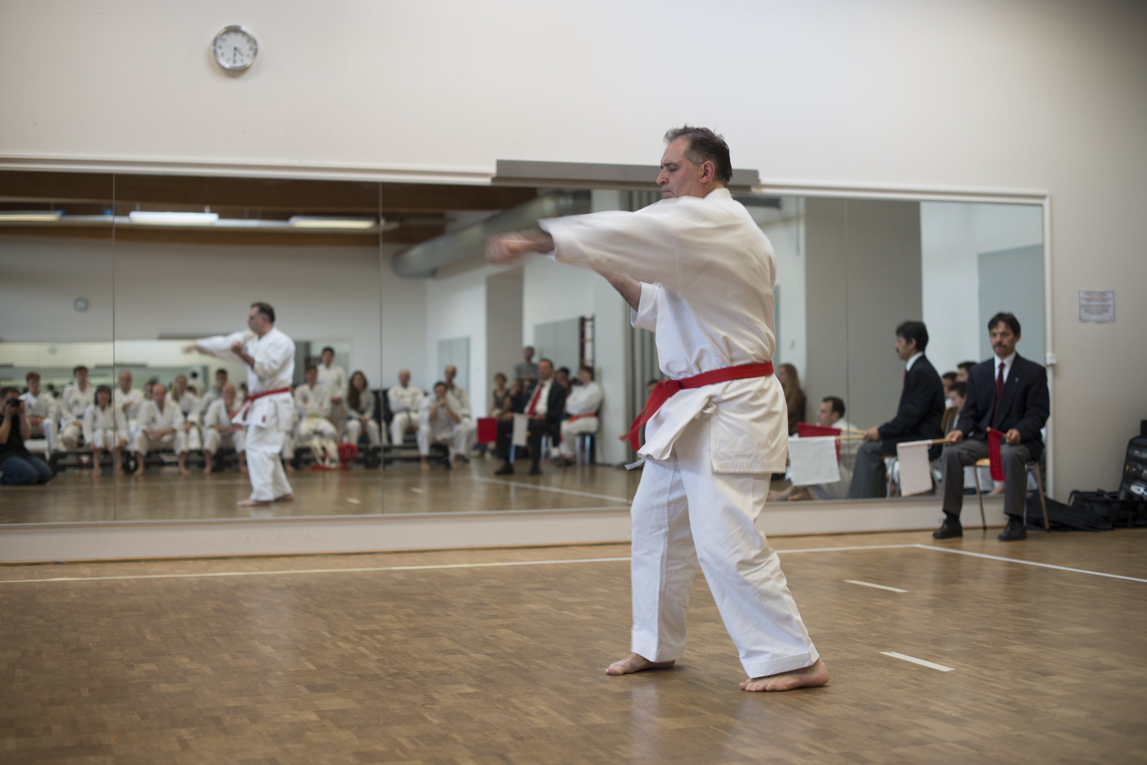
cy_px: 382
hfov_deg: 39.6
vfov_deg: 27.0
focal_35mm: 50
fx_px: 1593
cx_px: 574
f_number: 2.5
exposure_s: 1/50
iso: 100
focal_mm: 50
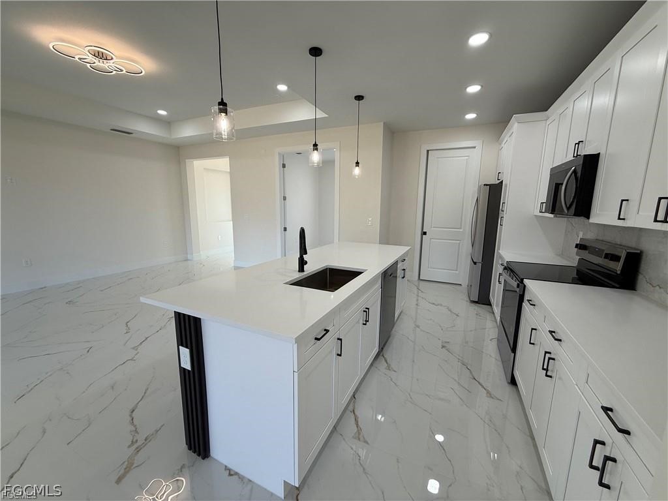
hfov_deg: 102.1
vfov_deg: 85.7
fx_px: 270
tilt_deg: -9.6
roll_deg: -0.8
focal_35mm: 14
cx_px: 334
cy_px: 250
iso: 64
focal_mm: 2.22
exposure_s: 1/129
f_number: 2.2
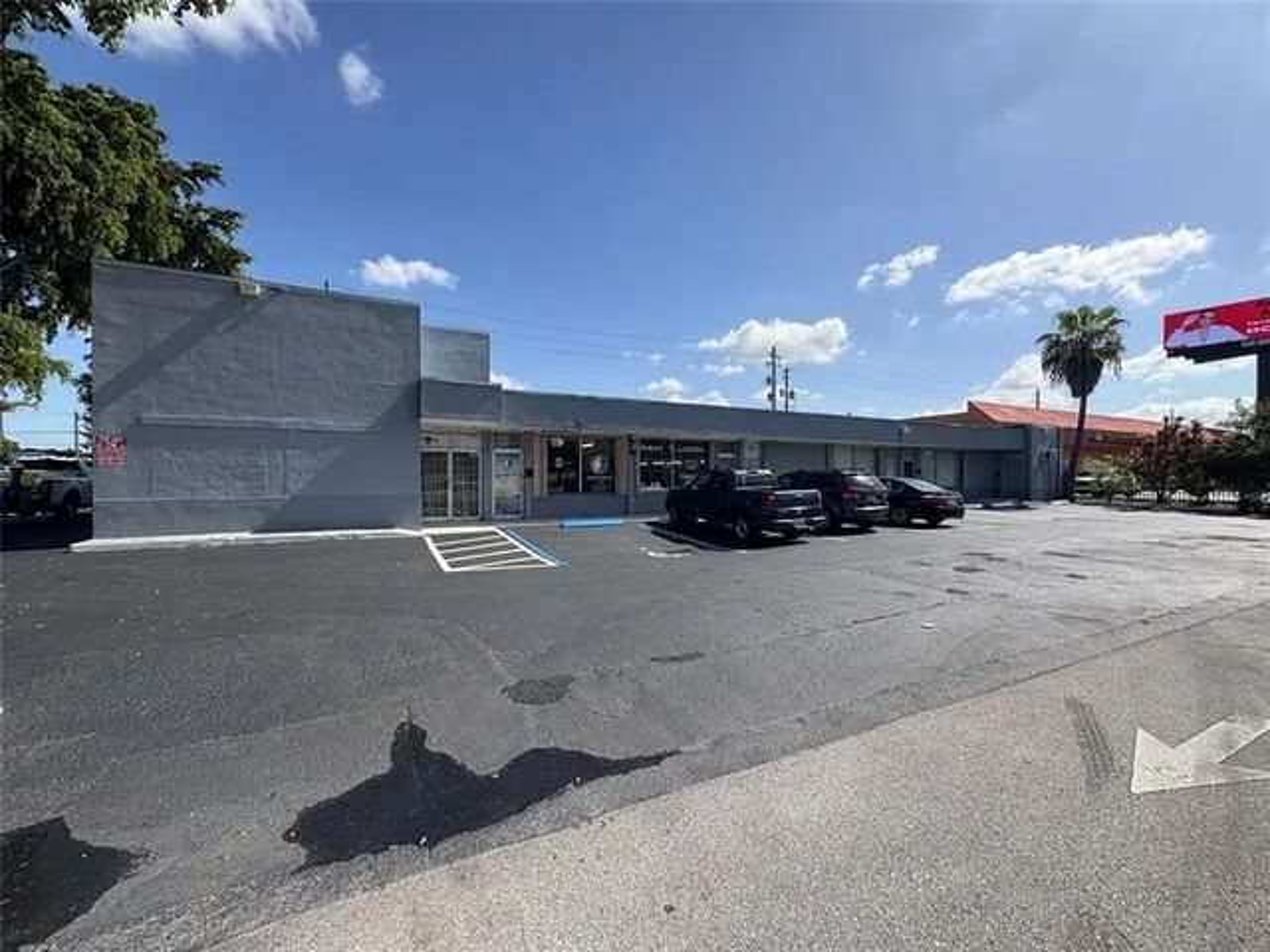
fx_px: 514
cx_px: 635
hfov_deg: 102.1
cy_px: 476
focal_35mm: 14
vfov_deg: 85.7
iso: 50
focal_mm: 2.22
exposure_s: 1/1789
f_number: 2.2
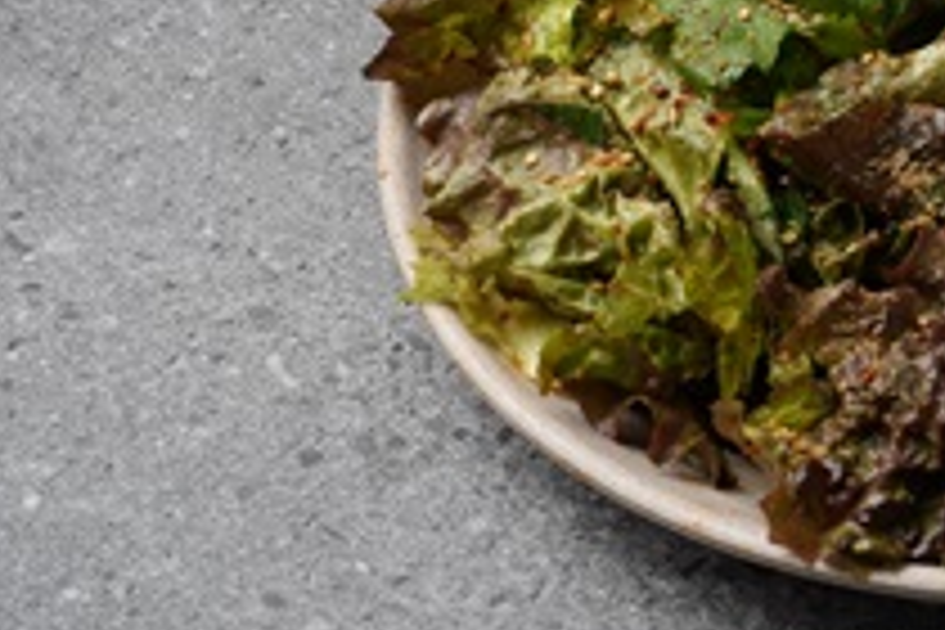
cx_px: 1287
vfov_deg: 9.6
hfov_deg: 13.7
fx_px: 3753
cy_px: 86
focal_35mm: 143
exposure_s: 1/40
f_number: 11
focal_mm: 50
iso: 400
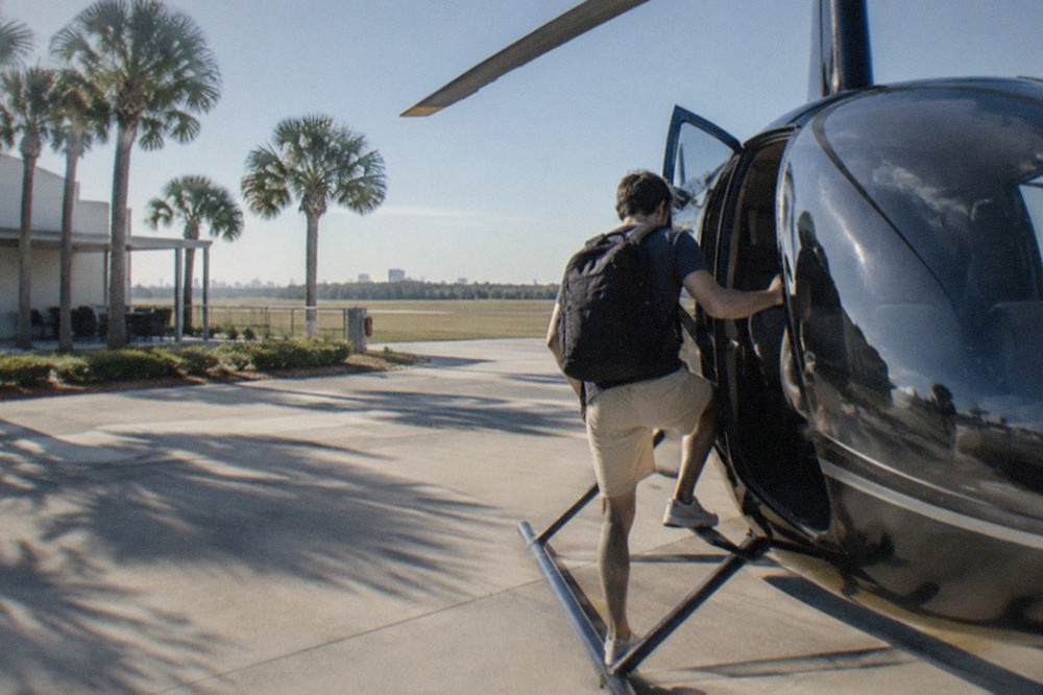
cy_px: 348
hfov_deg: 41.9
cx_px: 522
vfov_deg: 28.6
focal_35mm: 47
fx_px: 1361
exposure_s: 1/500
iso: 500
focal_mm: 47
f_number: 8
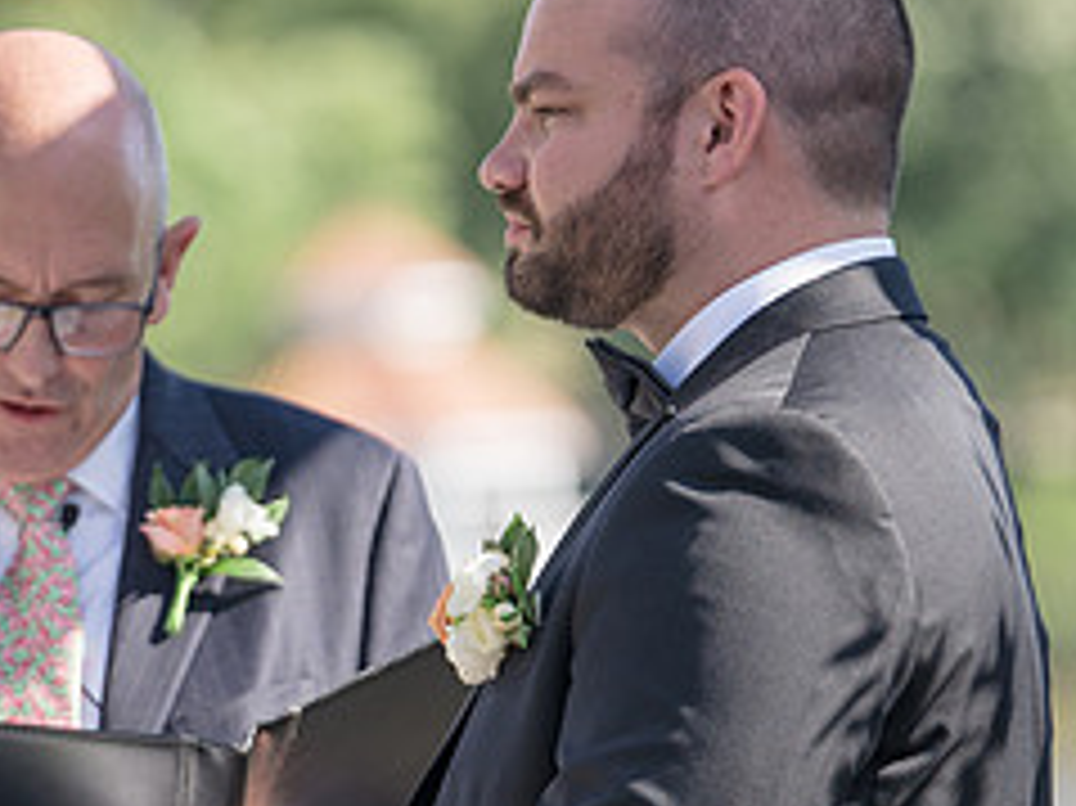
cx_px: 161
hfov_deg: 4.1
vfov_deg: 3.0
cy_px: 604
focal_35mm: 488
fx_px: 15161
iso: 100
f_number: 4
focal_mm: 200
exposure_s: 1/500
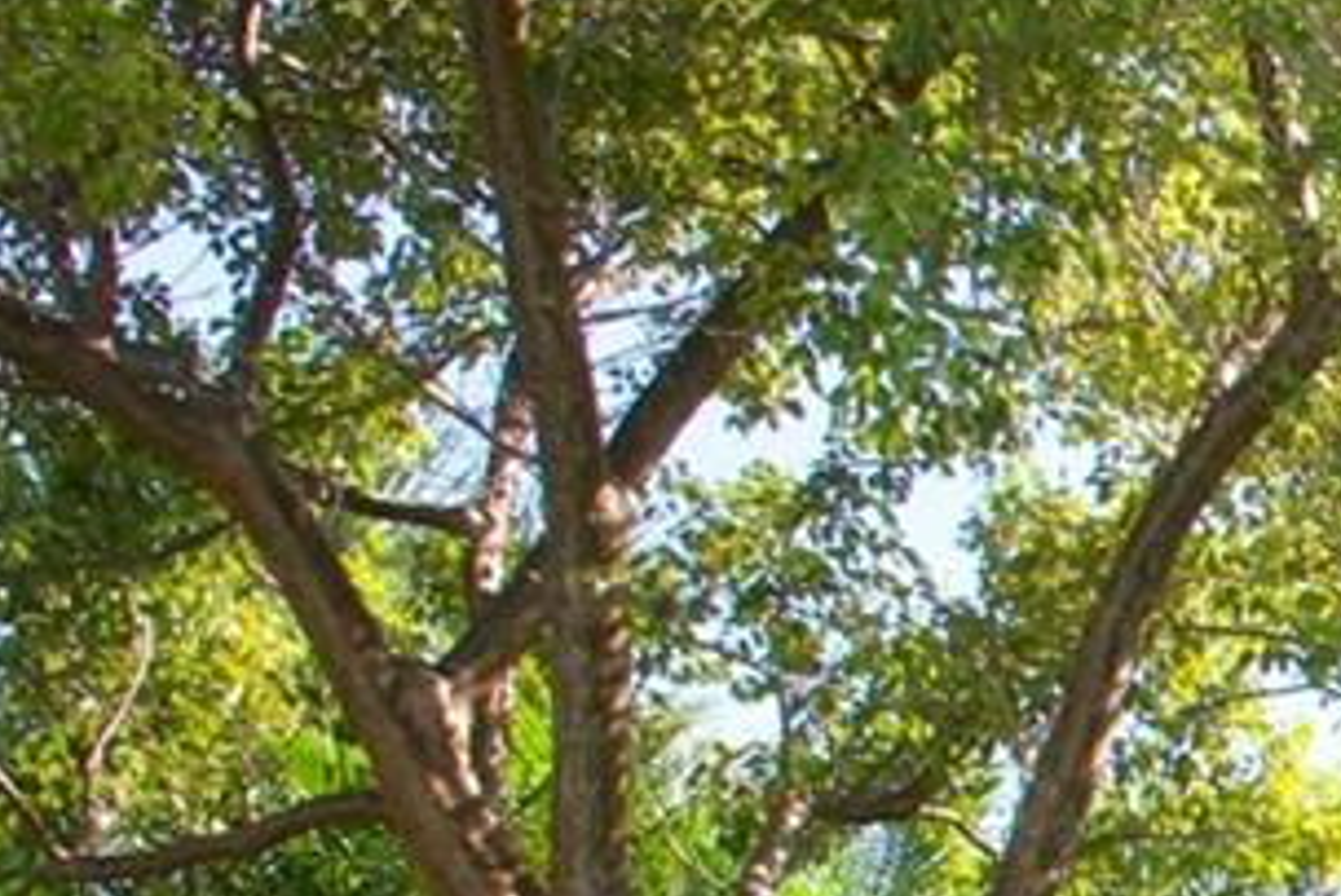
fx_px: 5292
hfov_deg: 12.3
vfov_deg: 9.4
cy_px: 1311
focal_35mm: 142
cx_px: 2925
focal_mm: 18
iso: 100
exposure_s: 1/40
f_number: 11
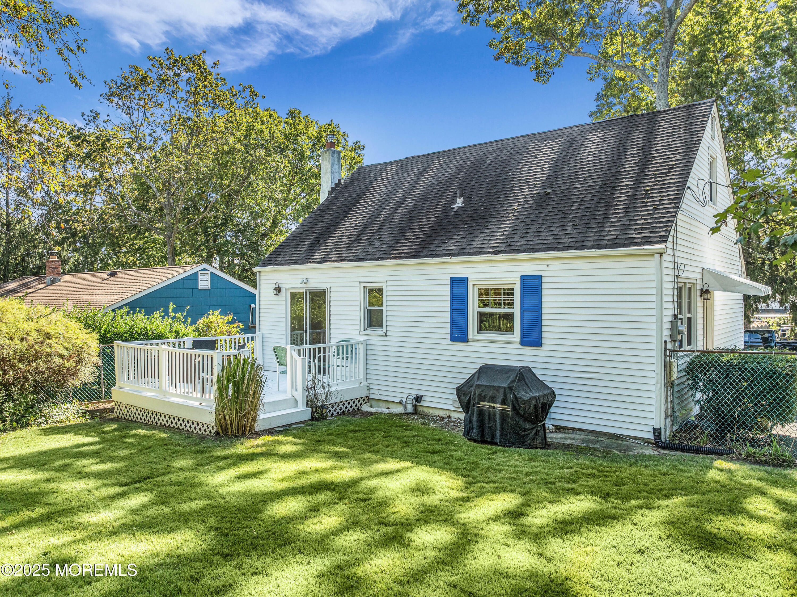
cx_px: 398
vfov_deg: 56.8
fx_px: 552
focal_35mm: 24
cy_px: 298
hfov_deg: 71.6
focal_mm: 12.29
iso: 250
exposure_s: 1/1250
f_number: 2.8
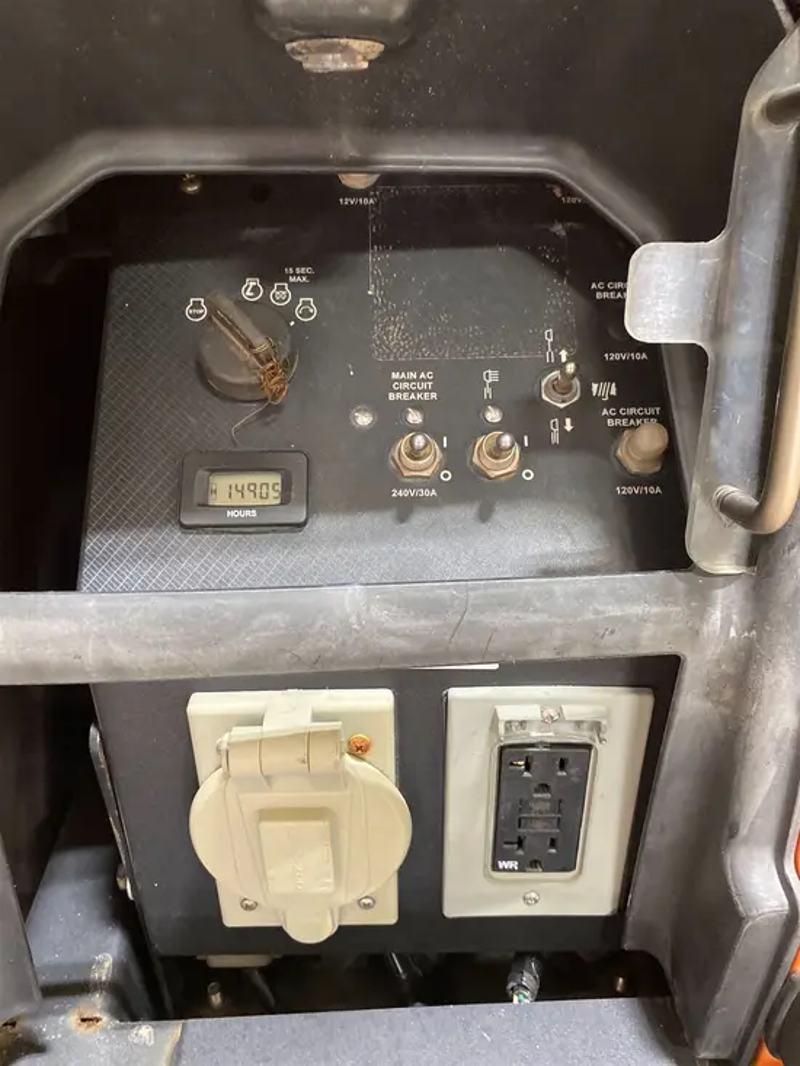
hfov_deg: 53.1
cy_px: 533
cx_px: 400
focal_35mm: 26
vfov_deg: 67.3
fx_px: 801
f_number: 1.8
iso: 500
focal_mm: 4.25
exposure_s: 1/40
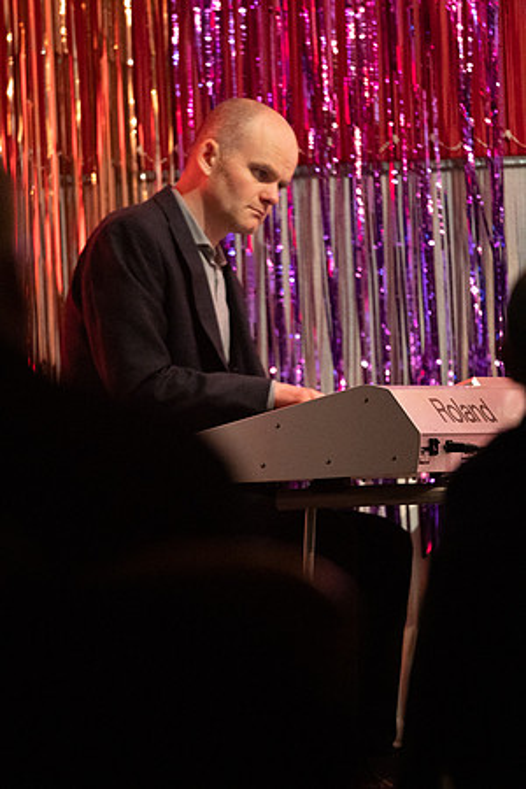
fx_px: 6574
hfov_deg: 4.6
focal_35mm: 300
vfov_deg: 6.9
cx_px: 263
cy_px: 394
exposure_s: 1/250
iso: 25600
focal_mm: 300
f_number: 4
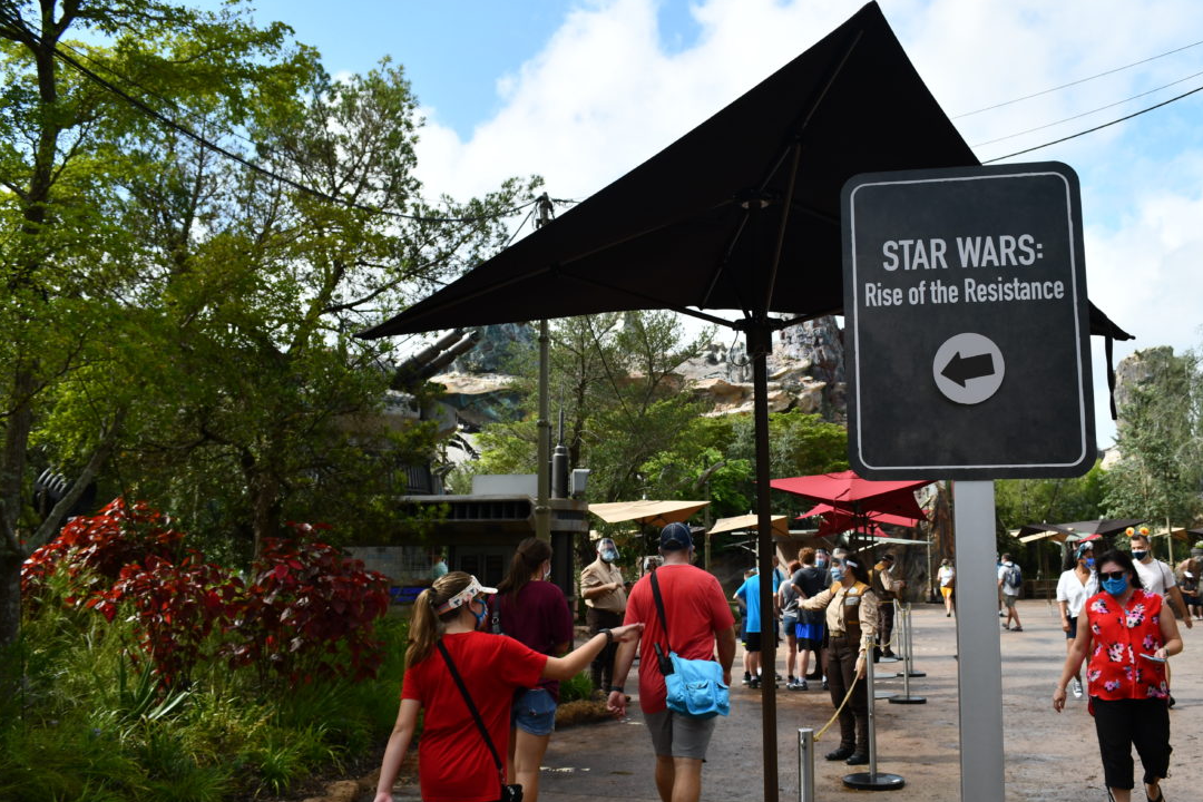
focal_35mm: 30
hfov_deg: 61.8
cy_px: 385
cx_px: 662
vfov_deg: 43.6
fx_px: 1002
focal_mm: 18
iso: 220
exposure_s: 1/250
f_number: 5.6
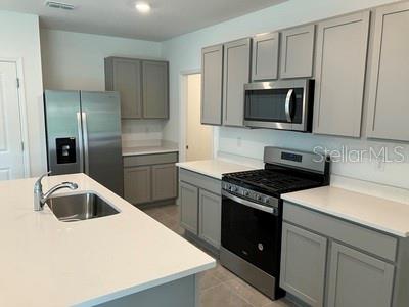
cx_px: 204
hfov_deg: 63.4
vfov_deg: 49.7
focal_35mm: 28
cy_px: 154
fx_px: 331
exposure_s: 1/60
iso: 100
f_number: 1.8
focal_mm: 3.99
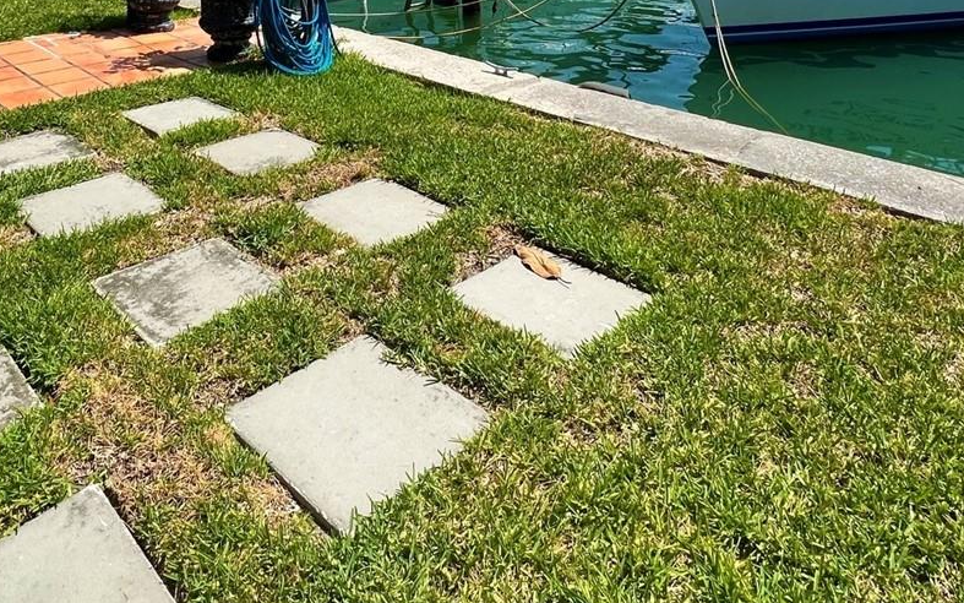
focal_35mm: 28
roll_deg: +1.8
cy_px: -43
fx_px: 736
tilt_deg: -8.9
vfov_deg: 37.9
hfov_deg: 65.4
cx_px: 356
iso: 32
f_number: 1.8
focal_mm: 1.57
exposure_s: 1/1908
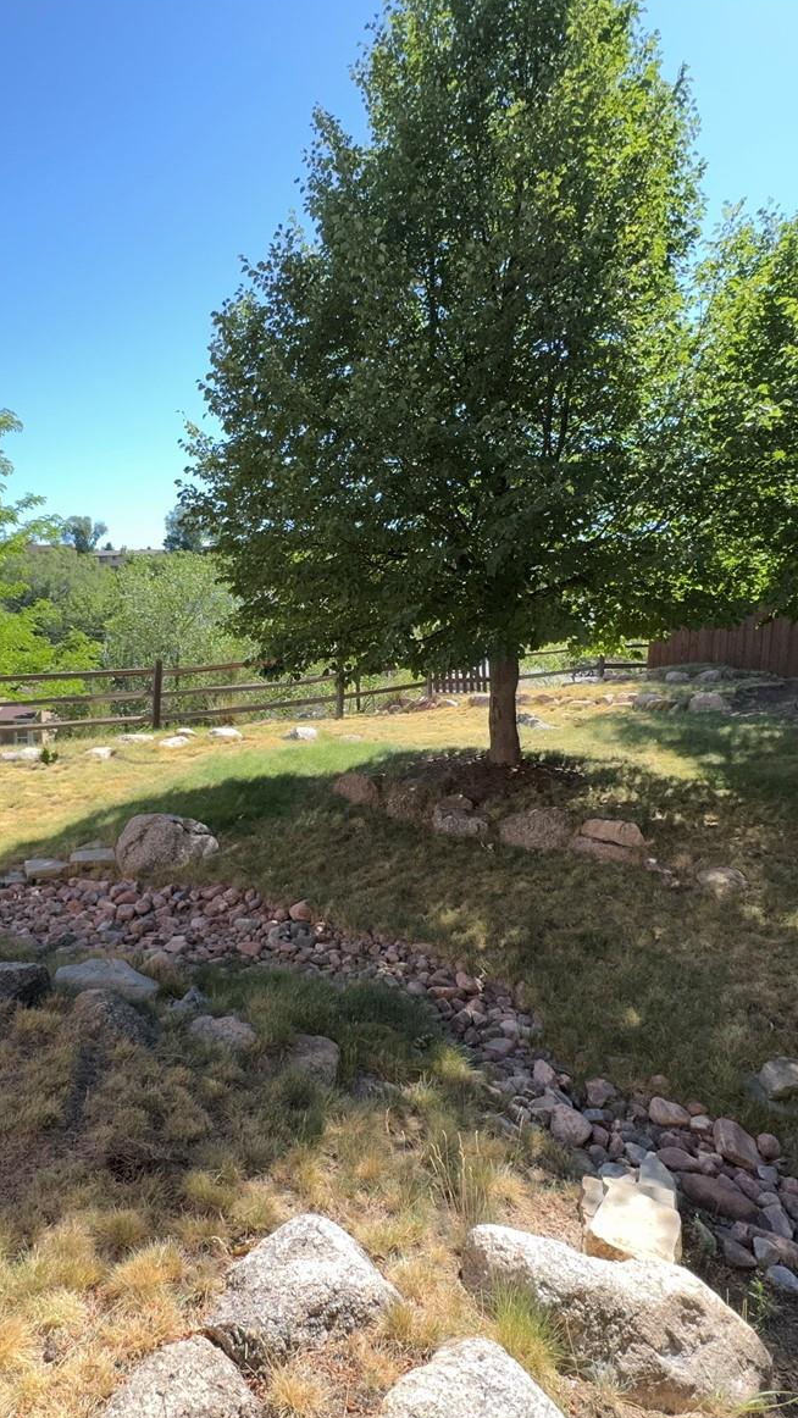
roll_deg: -0.2
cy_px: 720
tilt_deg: -6.9
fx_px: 790
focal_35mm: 21
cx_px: 329
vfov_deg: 83.8
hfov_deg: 53.3
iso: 40
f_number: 2.2
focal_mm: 2.22
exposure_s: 1/669
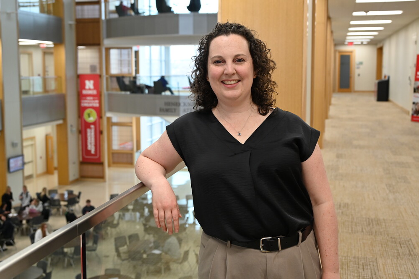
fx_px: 558
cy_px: 132
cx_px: 201
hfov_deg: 41.1
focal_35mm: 48
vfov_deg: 28.0
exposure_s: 1/125
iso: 1400
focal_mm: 44
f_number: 5.3
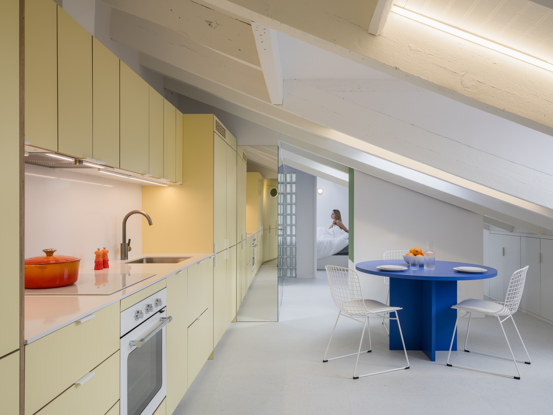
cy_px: 208
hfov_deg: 71.6
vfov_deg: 56.8
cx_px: 276
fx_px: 383
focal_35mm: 24
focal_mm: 30
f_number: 11
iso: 80
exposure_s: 1/8
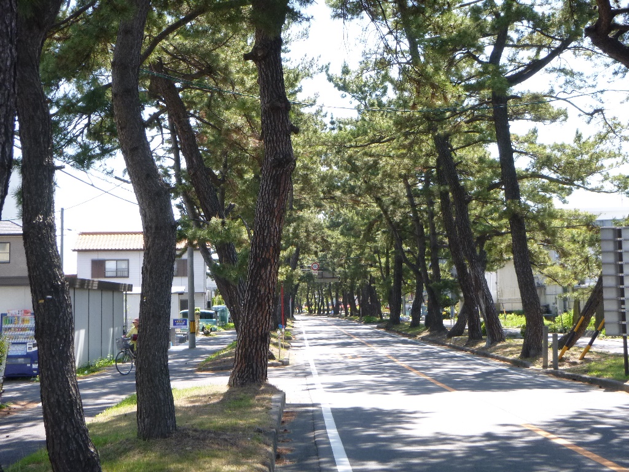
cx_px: 314
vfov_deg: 27.0
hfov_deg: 35.5
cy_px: 236
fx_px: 981
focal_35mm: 54
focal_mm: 9.7
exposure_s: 1/80
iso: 100
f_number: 5
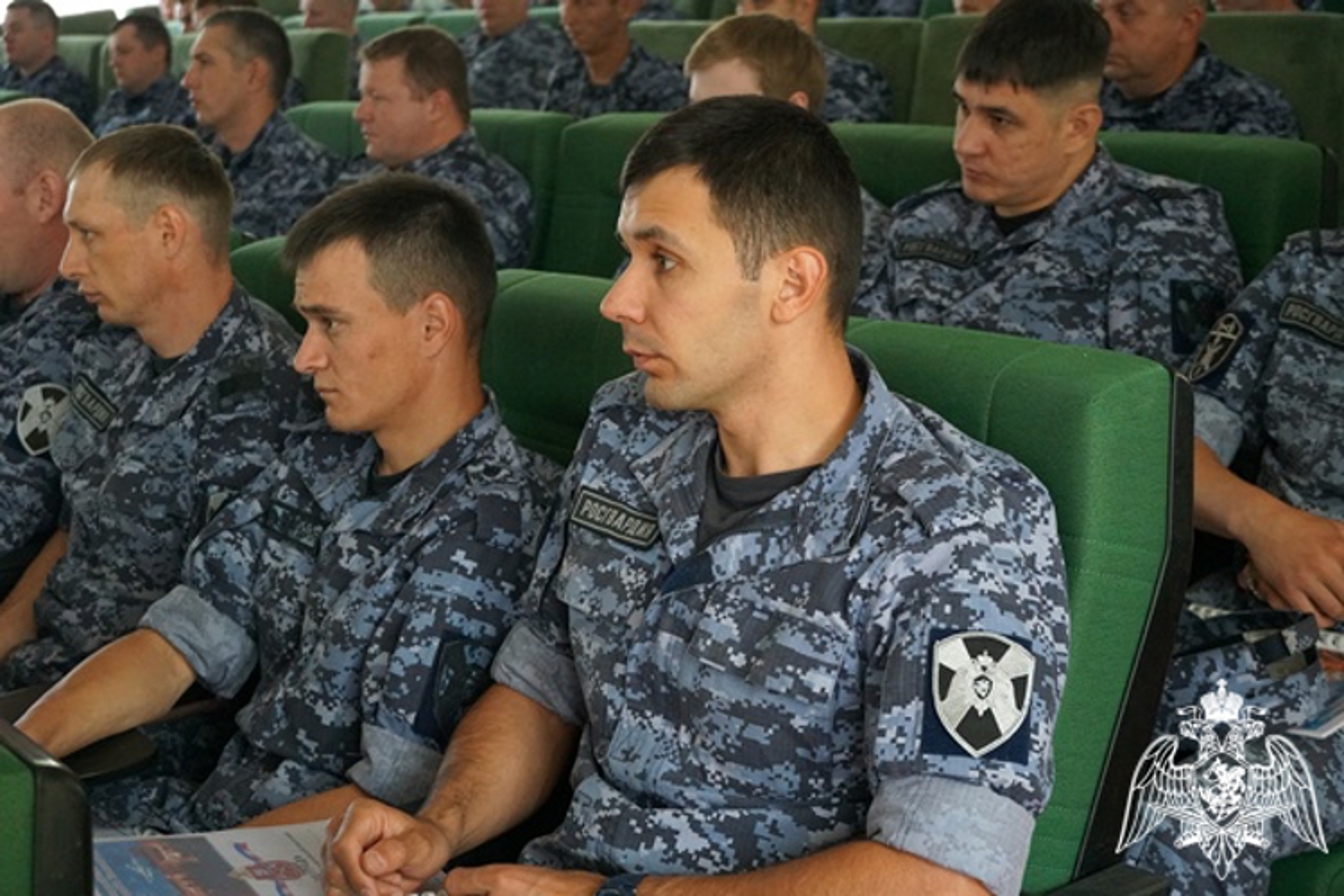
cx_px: 672
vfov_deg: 25.1
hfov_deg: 36.9
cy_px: 448
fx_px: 2016
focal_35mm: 54
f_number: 4.5
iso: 3200
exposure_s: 1/160
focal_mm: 36
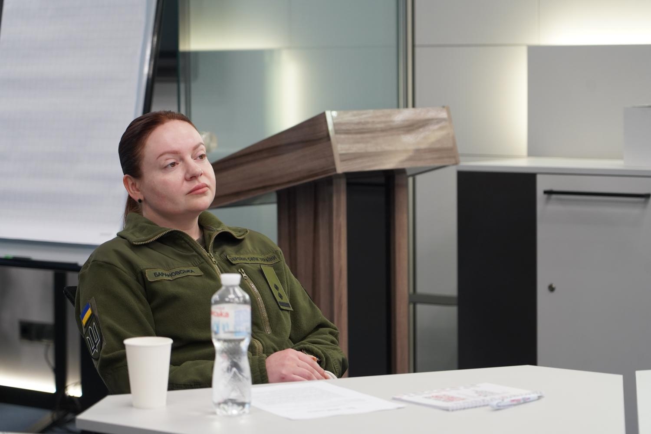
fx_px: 1899
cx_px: 326
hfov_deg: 19.5
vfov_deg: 13.0
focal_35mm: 105
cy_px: 217
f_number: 4
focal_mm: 105
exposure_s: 1/160
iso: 1600
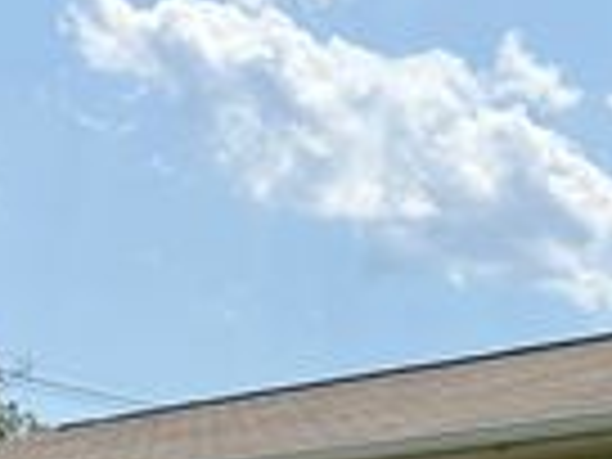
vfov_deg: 14.9
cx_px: 738
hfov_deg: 20.7
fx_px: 1556
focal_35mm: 88
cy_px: 794
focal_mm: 6.76
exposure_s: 1/4975
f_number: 1.78
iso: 100
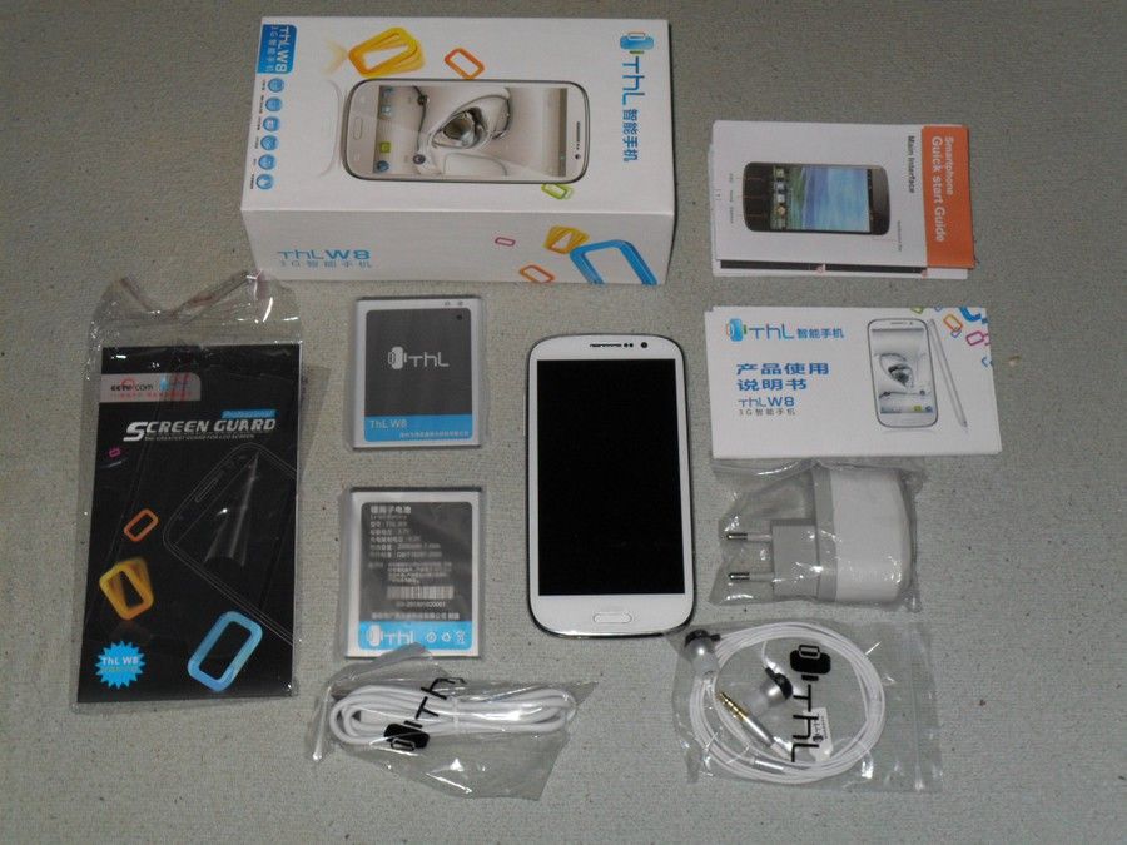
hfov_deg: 34.9
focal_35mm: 55
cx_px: 564
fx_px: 1791
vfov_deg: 26.6
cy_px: 422
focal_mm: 9.9
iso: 100
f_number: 9.8
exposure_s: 1/45
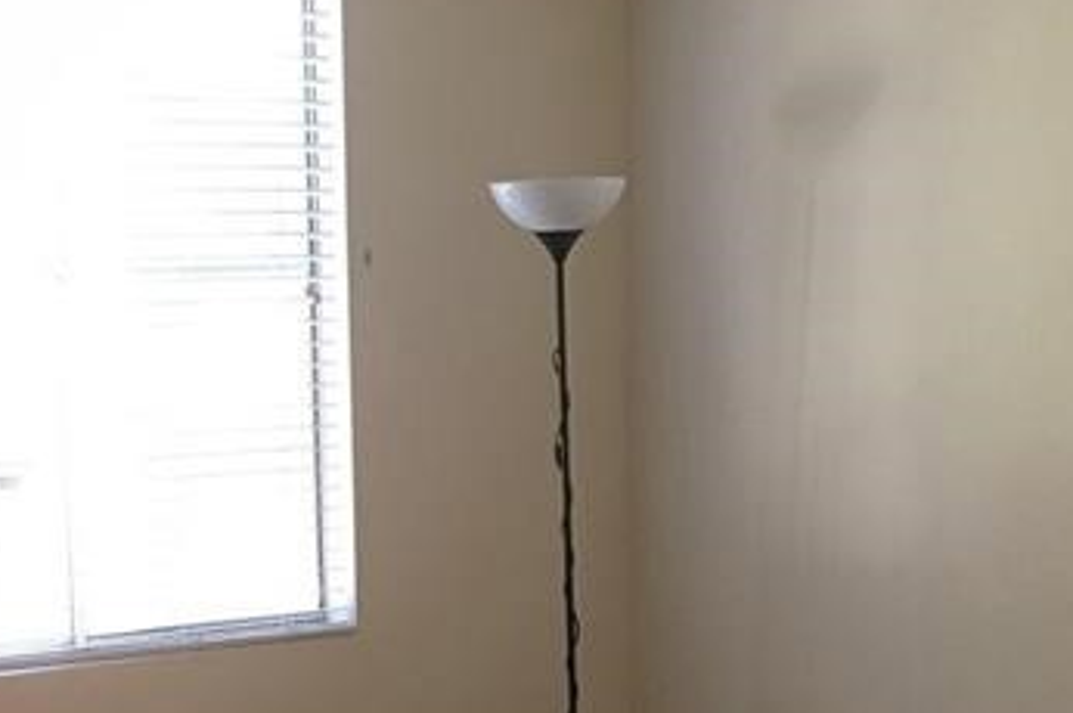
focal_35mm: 67
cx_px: 447
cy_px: 552
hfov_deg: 30.0
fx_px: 1995
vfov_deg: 20.1
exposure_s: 1/15
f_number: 2.2
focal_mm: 4.15
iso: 64
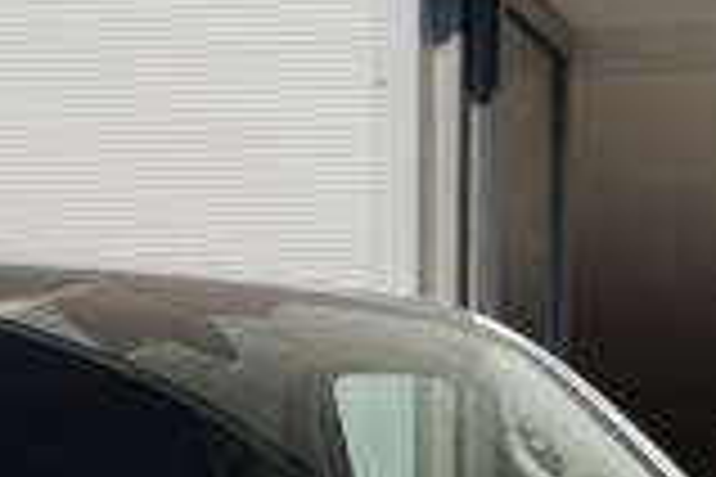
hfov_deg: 7.3
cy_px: 936
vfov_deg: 4.8
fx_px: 5608
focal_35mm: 282
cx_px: -9
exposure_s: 1/400
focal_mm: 70
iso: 100
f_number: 4.5
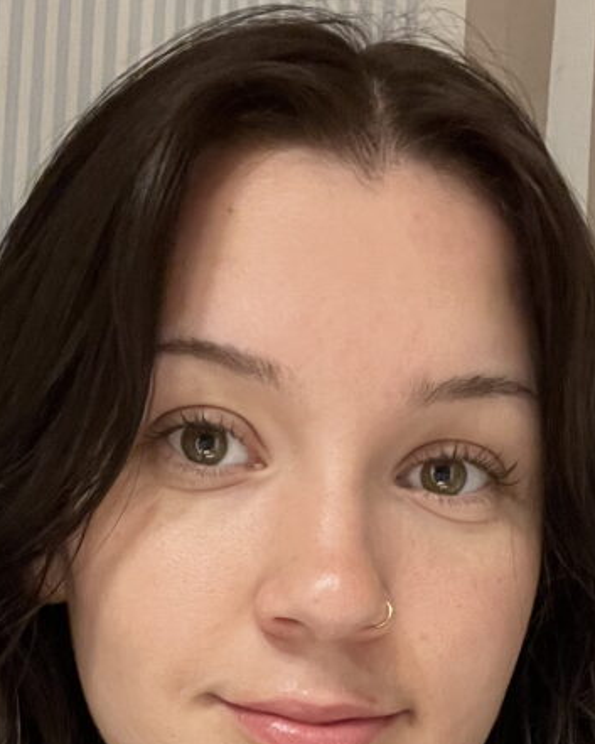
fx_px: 1496
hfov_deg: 22.5
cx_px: 288
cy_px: 823
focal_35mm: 68
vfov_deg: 25.8
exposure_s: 1/33
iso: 320
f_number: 2.2
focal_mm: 2.71
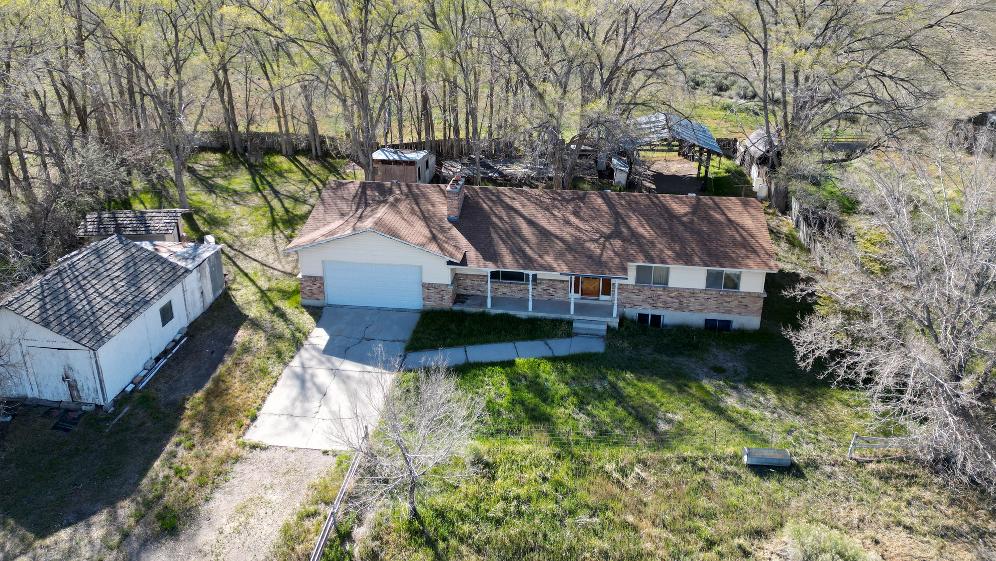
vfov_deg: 42.5
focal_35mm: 27
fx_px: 713
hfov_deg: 69.9
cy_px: 205
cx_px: 495
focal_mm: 6.72
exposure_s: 1/1600
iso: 200
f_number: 1.7
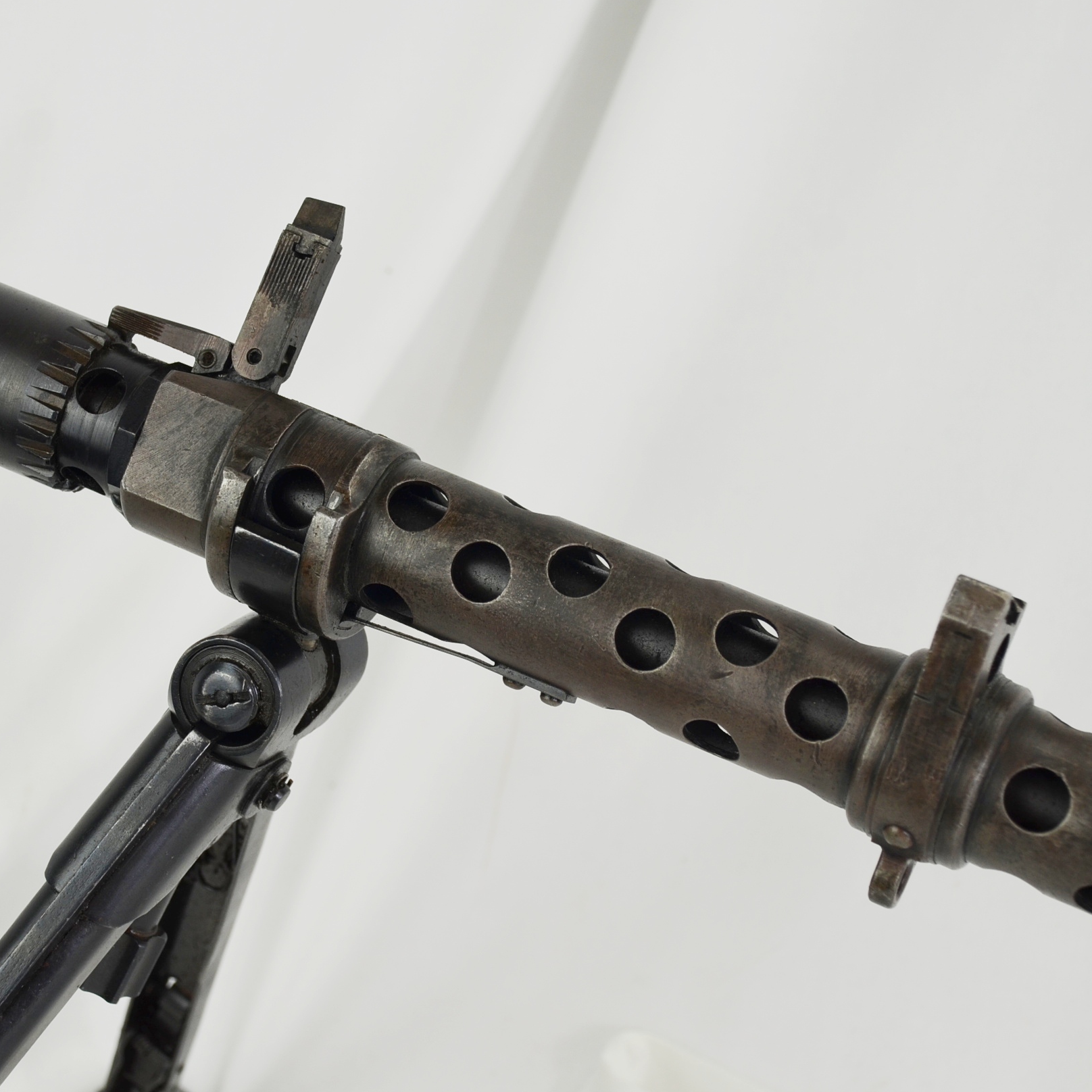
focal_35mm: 97
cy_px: 541
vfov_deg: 17.9
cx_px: 409
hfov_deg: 17.9
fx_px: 3462
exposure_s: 1/125
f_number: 5.6
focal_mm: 50
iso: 250
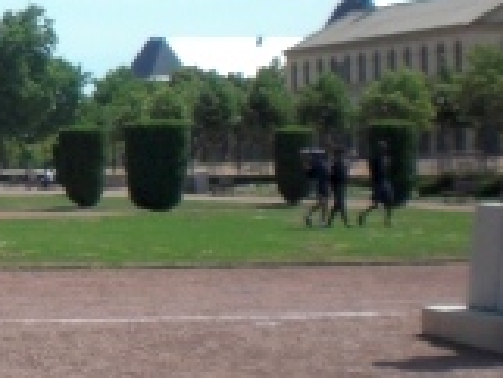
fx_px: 1978
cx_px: -350
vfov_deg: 10.9
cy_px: 175
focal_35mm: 136
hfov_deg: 13.3
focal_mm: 6.3
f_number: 5.6
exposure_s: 1/400
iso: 64
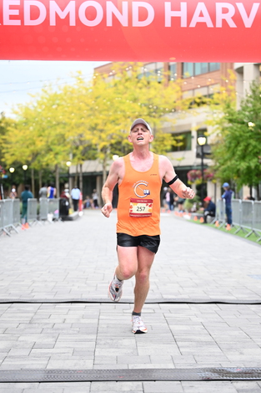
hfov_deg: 16.6
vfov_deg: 24.8
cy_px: 208
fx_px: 892
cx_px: 143
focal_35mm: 82
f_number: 2.8
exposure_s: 1/1250
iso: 1600
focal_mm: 70
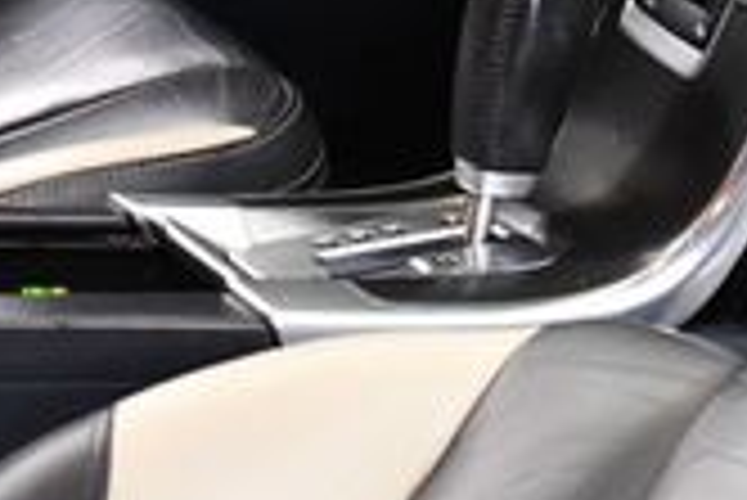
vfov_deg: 9.5
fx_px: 2887
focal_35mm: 139
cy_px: -369
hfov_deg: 13.8
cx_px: 1152
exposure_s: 1/125
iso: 3200
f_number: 3.5
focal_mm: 18
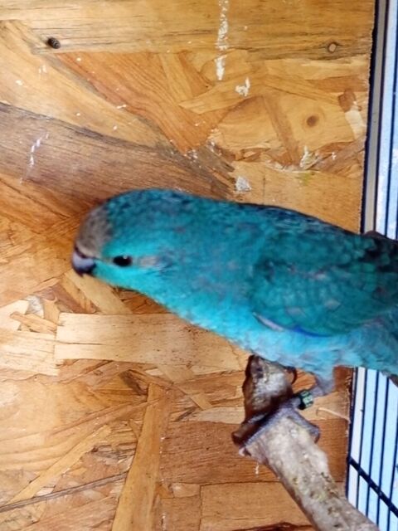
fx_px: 1211
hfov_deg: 18.7
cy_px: 266
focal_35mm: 79
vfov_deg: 24.7
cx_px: 199
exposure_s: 1/33.3
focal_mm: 5.24
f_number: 1.7
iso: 843
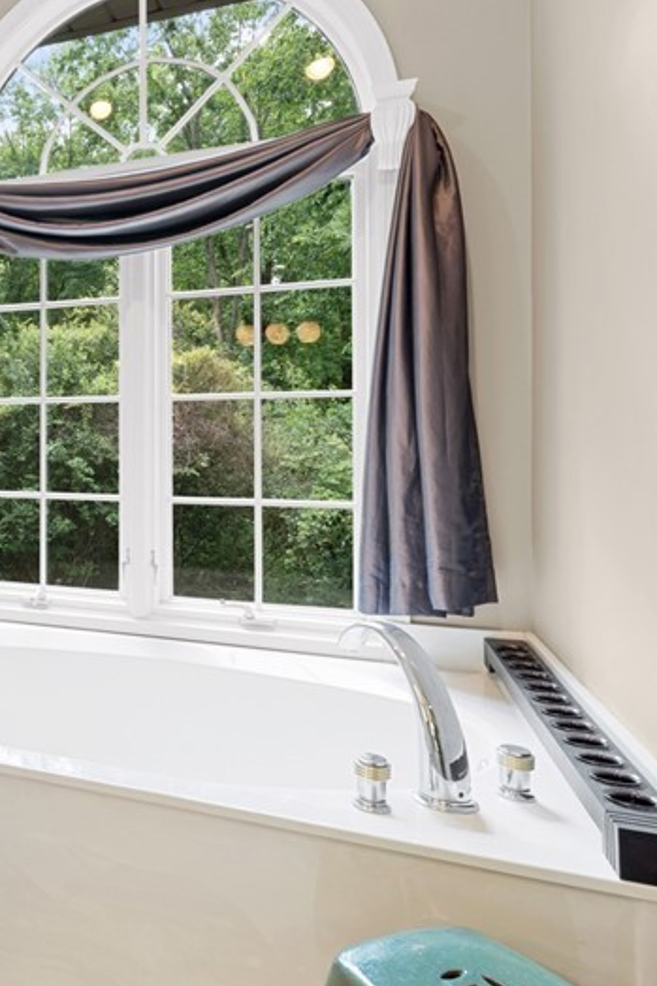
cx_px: -107
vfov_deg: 63.5
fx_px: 794
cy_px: 441
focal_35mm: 29
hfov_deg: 36.2
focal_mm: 14
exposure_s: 1/5
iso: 250
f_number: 9
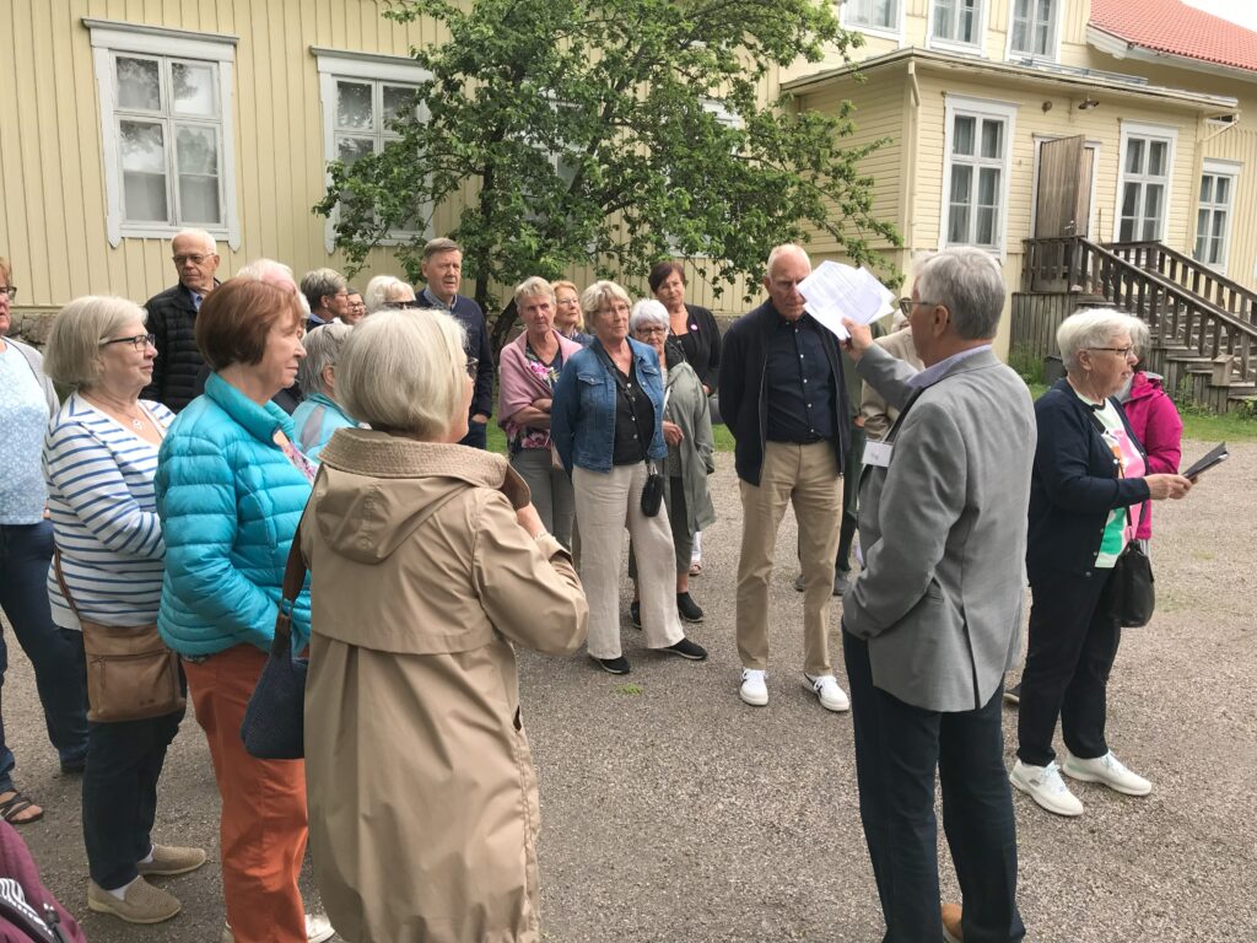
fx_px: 1017
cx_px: 628
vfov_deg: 49.7
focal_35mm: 28
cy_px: 472
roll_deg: -1.3
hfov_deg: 63.4
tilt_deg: -8.7
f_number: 1.8
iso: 20
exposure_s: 1/190
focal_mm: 3.99
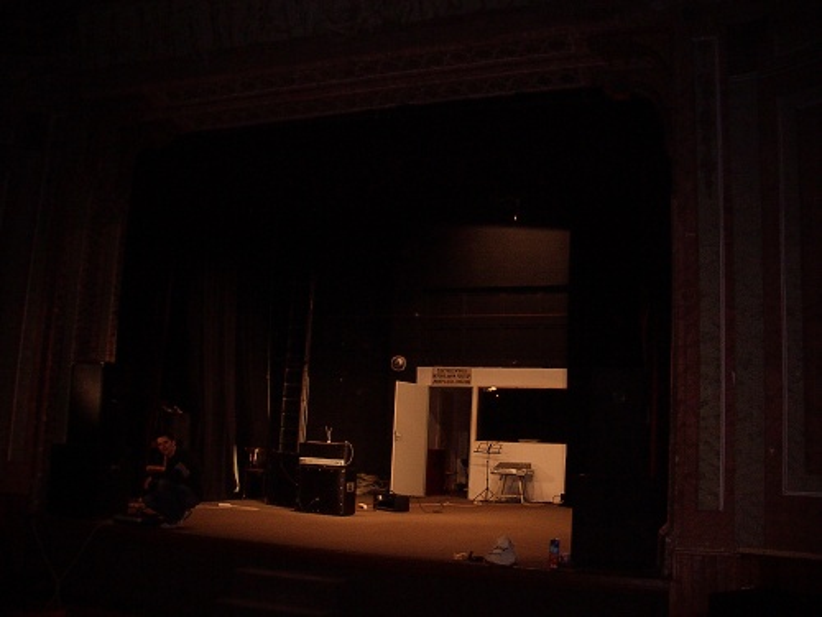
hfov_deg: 52.6
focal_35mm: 35
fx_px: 831
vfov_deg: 40.7
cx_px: 411
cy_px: 308
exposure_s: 1/60
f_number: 2.6
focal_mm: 5.8
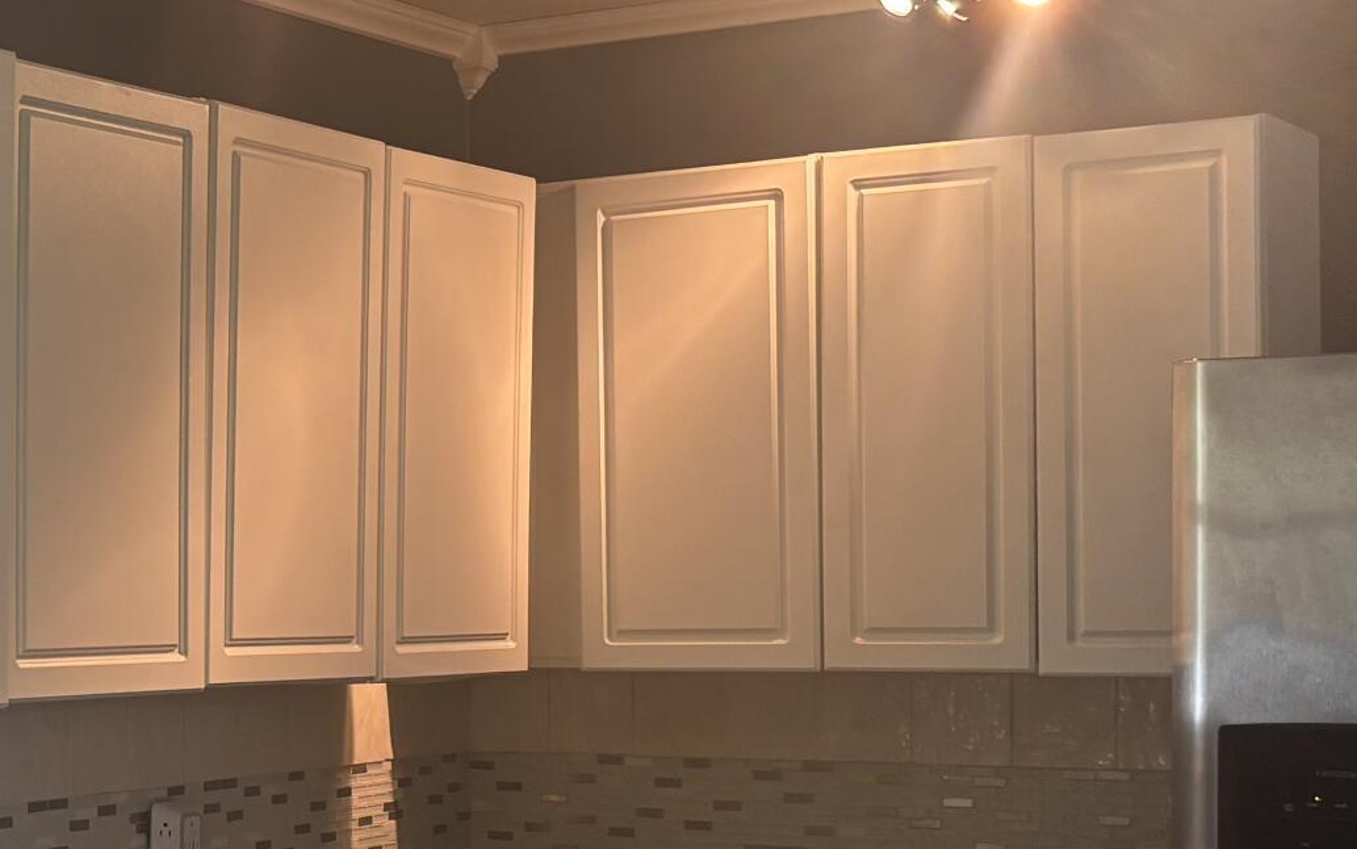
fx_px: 2959
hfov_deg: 24.6
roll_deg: +0.5
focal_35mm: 80
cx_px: -16
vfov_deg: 16.2
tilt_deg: -0.8
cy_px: 644
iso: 80
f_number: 1.6
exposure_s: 1/60
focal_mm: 5.96
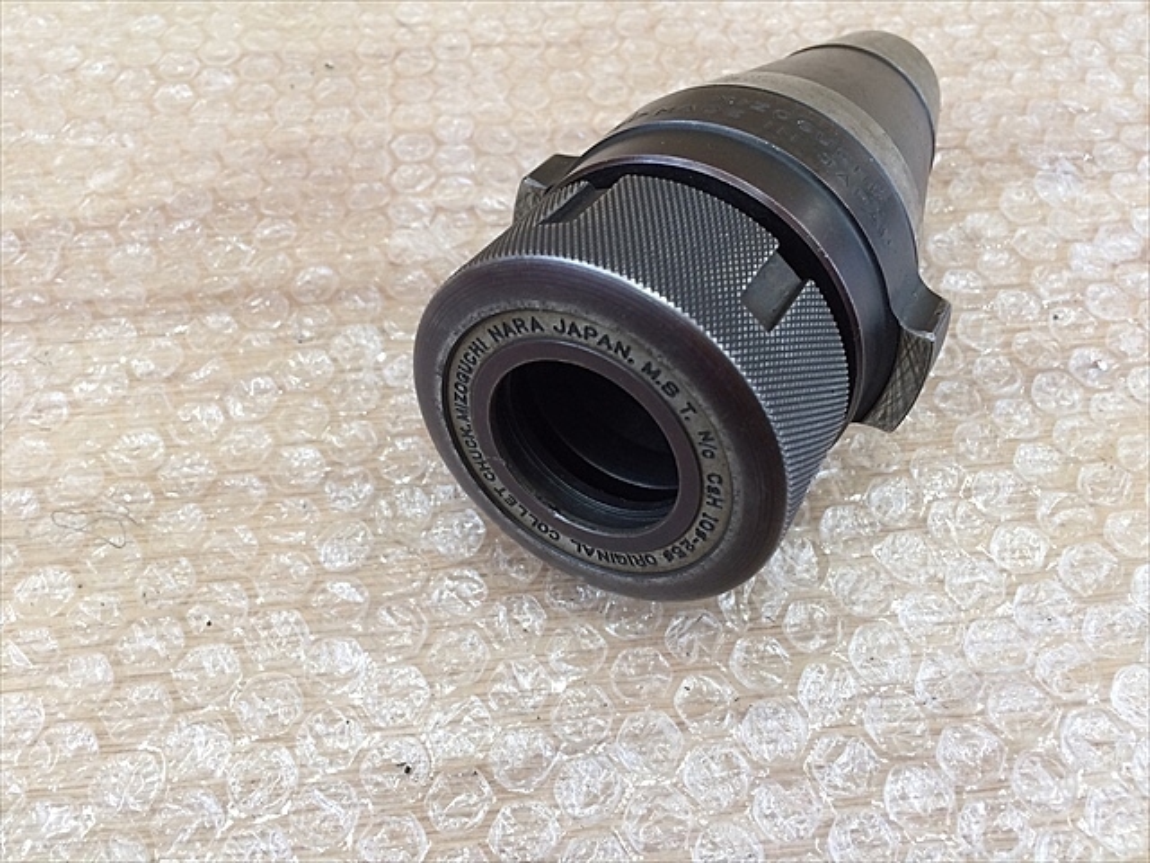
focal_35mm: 29
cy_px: 432
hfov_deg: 61.7
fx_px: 963
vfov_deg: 48.2
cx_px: 575
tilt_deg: -54.2
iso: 64
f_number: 2.2
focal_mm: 4.15
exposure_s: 1/30
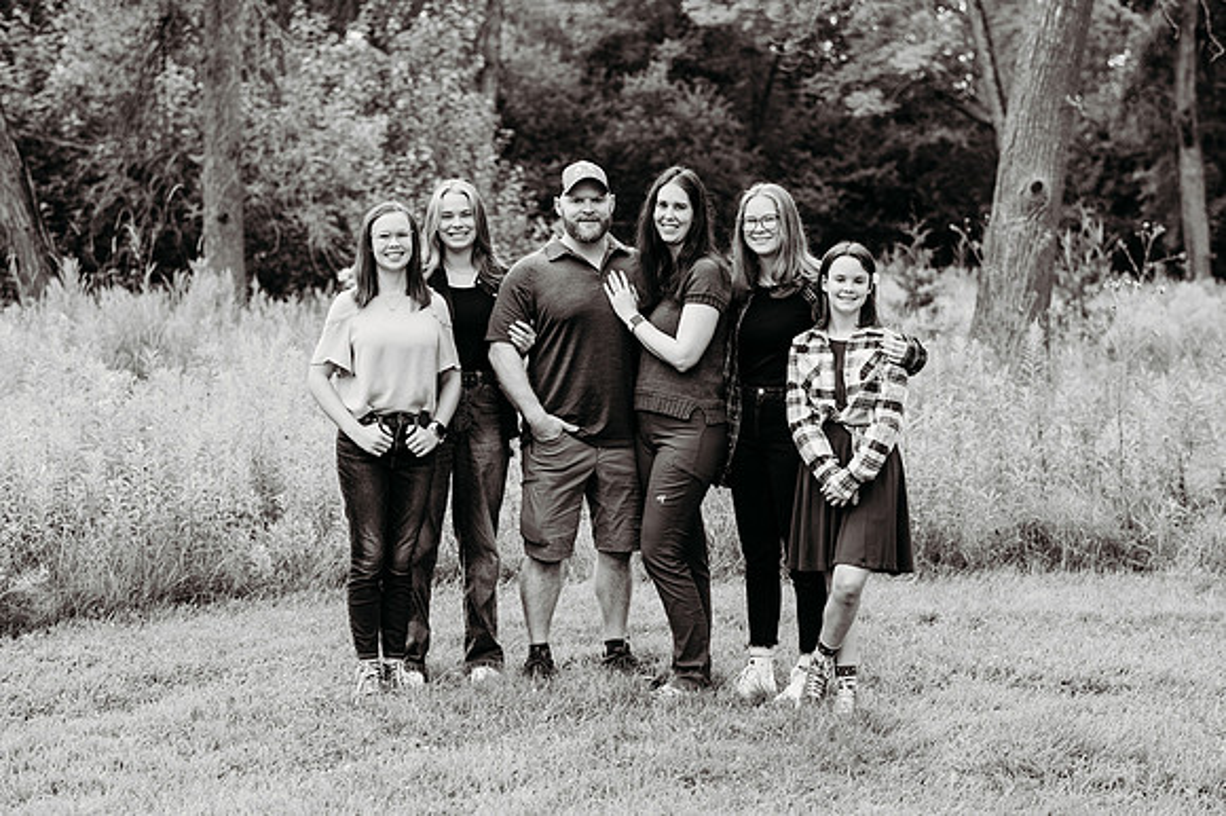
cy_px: 408
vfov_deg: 23.4
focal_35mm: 58
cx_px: 613
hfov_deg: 34.5
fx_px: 1974
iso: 400
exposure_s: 1/320
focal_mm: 58
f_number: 2.8
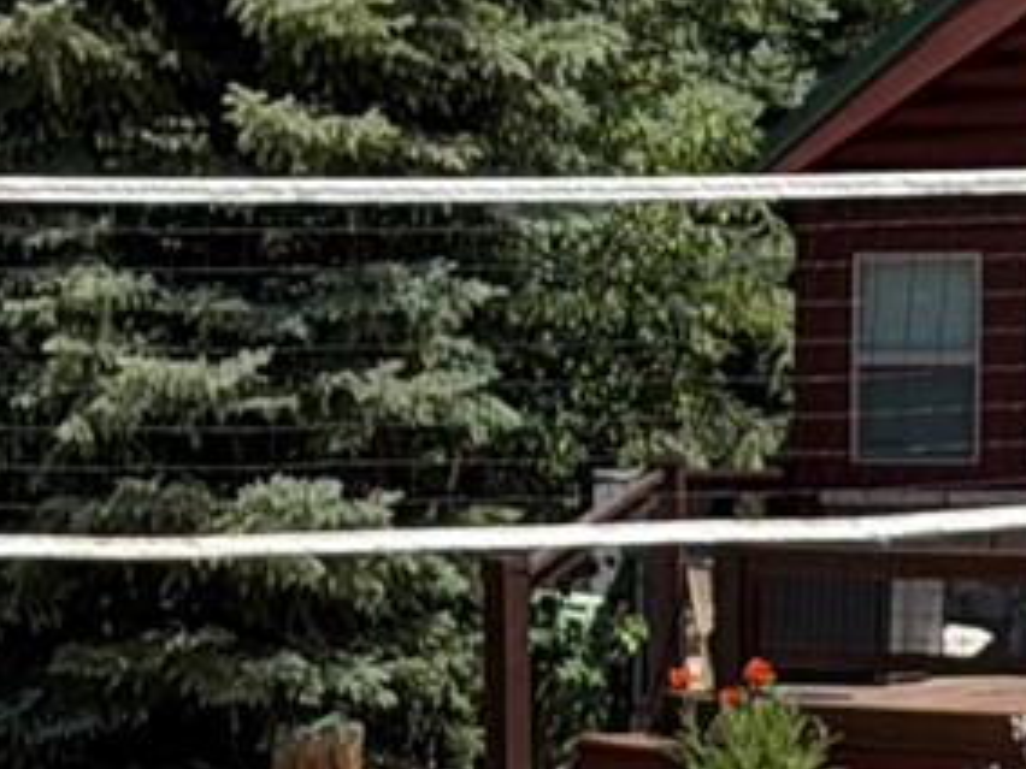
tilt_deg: -6.2
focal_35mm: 270
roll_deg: +0.2
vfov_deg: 5.5
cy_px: 1033
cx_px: 36
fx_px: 8003
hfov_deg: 7.3
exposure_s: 1/5208
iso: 64
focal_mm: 6.76
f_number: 1.78
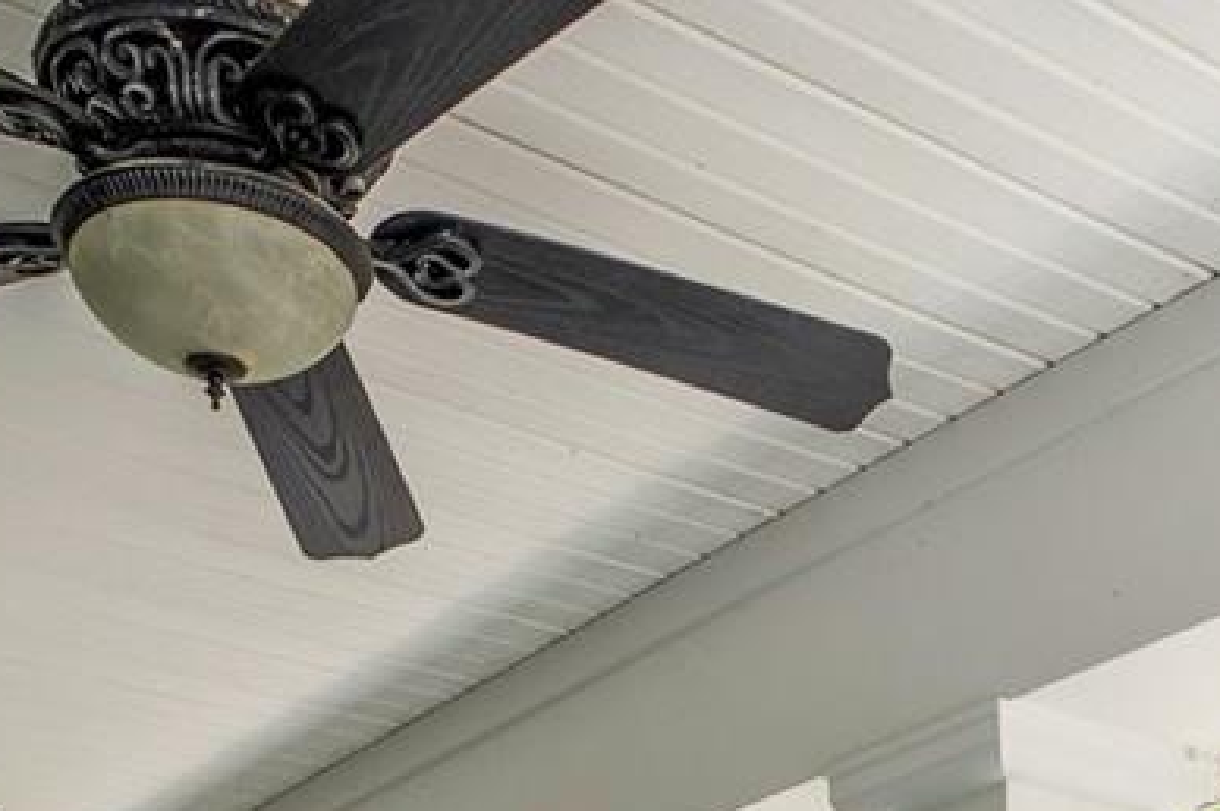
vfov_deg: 16.9
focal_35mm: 66
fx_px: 2235
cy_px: 1471
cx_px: 1063
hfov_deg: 29.5
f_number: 4
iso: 100
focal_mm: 16
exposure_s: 1/160
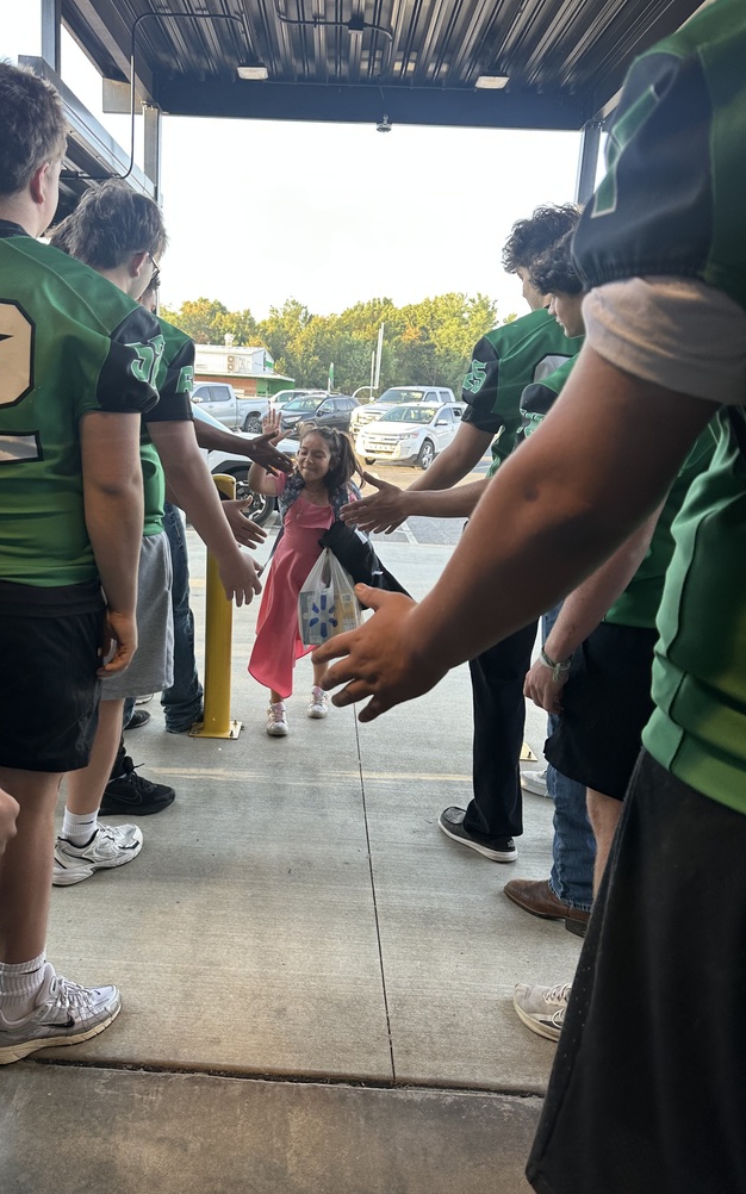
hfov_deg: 47.3
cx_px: 294
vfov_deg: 70.4
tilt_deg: -11.9
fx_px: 846
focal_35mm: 26
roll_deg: -1.3
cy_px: 585
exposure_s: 1/150
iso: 64
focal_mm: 6.86
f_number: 1.78
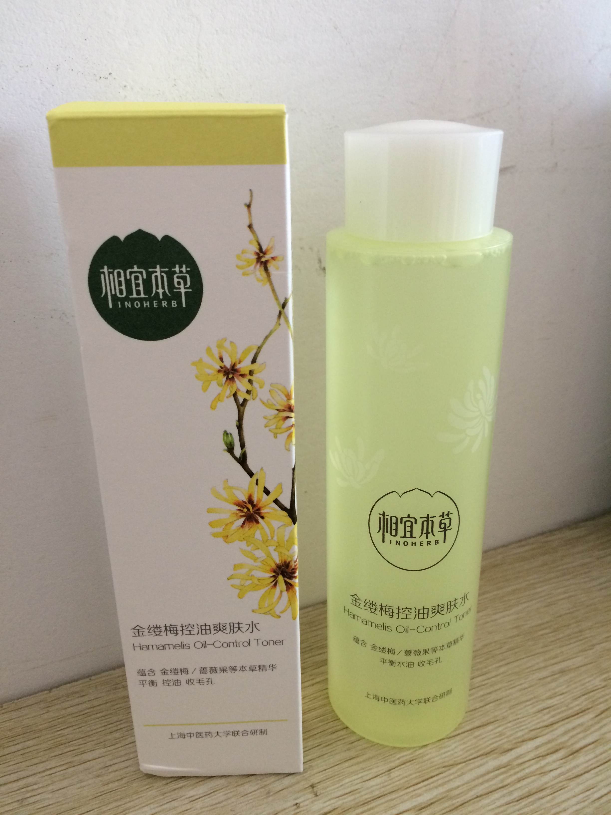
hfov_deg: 48.2
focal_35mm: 29
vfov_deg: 61.7
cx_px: 306
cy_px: 408
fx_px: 682
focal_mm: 4.15
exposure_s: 1/33
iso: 200
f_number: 2.2
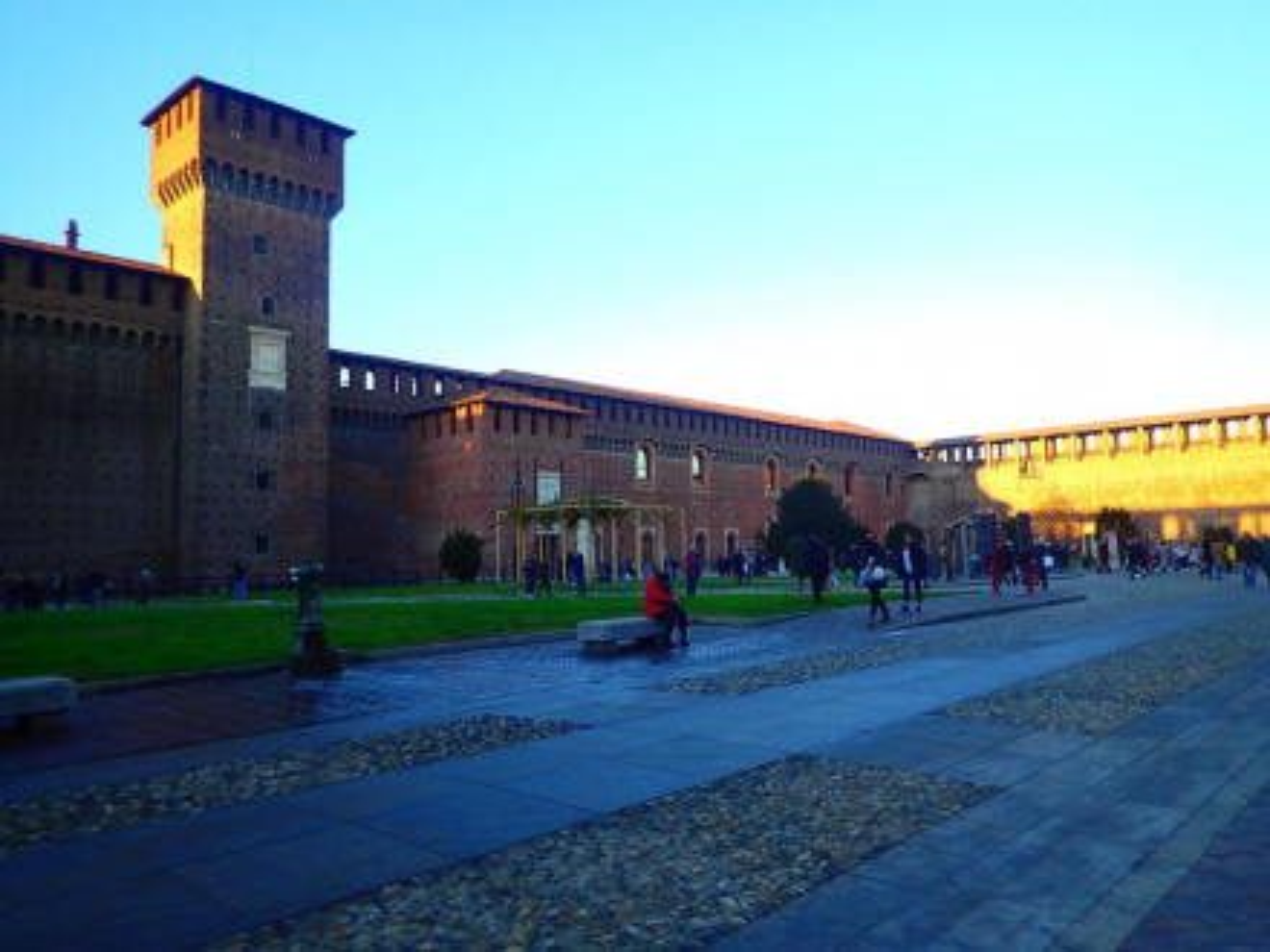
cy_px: 476
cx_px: 635
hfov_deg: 69.4
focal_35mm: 25
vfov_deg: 54.9
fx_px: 917
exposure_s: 1/320
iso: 100
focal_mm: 4.5
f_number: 2
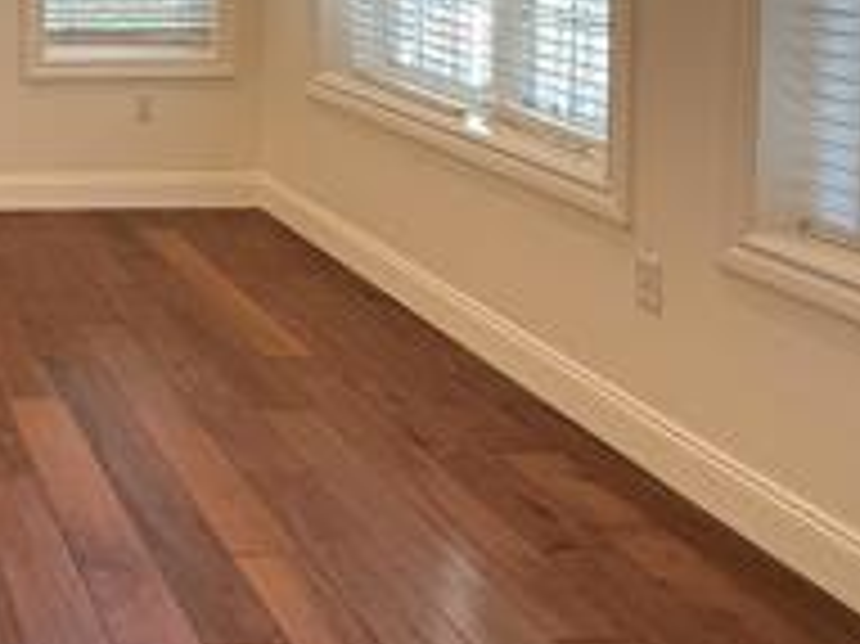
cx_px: -198
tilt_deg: -1.6
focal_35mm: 47
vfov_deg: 27.9
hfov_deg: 32.6
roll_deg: -0.2
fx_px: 1167
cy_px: -77
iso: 320
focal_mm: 2.22
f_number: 2.2
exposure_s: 1/60
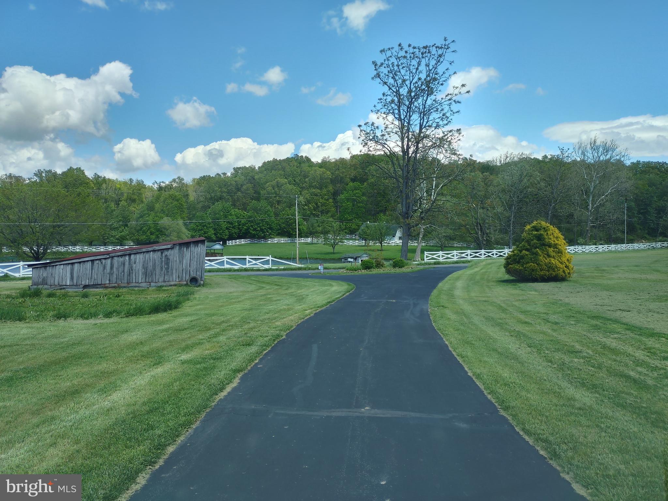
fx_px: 482
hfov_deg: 69.4
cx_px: 334
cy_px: 250
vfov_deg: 54.9
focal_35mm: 25
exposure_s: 1/259
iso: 50
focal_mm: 4.7
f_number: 1.79
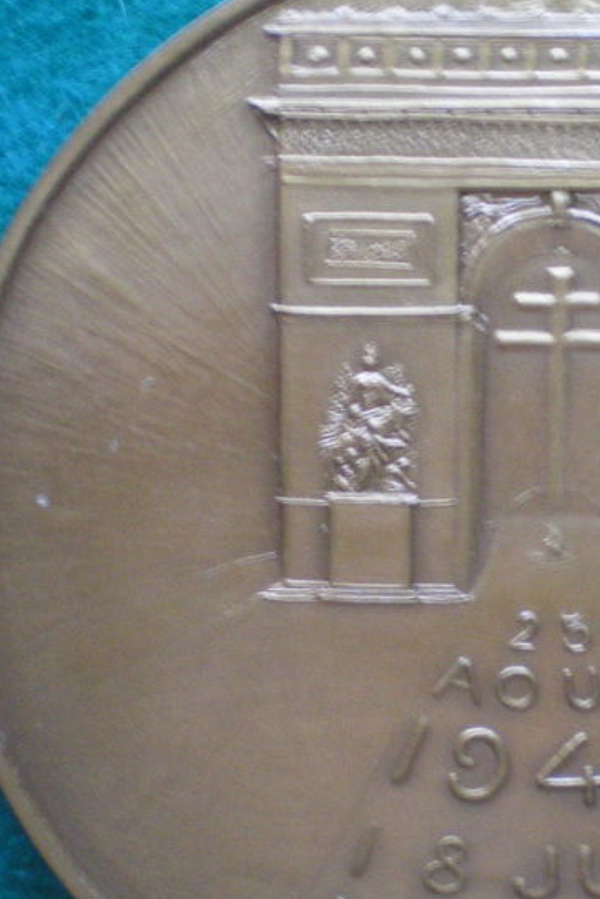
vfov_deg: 27.7
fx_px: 1824
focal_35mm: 73
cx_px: 520
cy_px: 480
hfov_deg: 18.4
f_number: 3.1
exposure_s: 1/8
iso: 400
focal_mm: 6.3
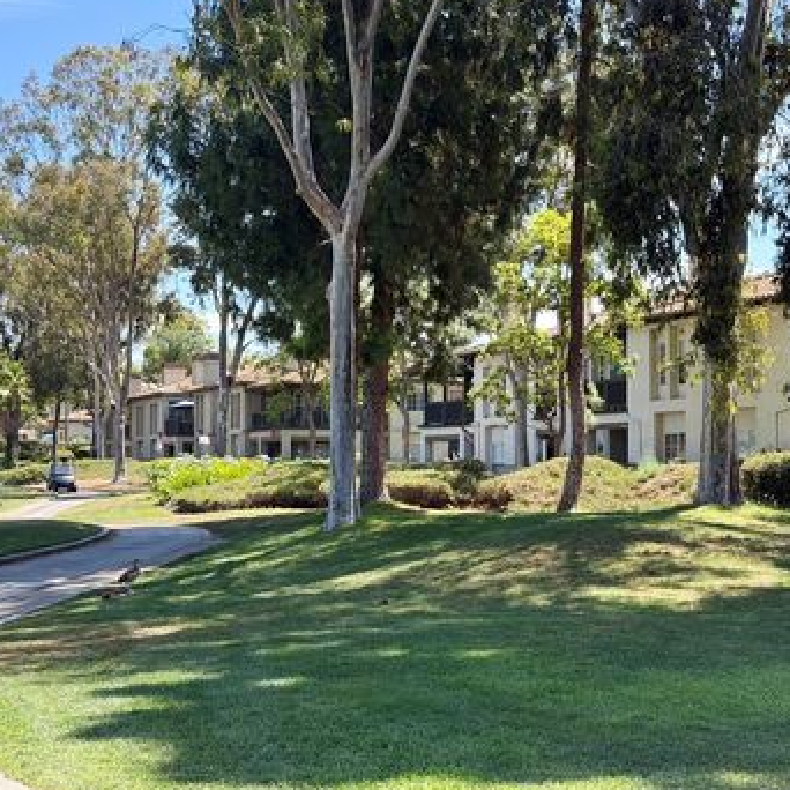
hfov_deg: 27.7
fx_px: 1601
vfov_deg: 27.7
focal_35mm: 62
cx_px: 450
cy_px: 401
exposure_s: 1/1715
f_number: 1.78
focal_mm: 6.76
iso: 100
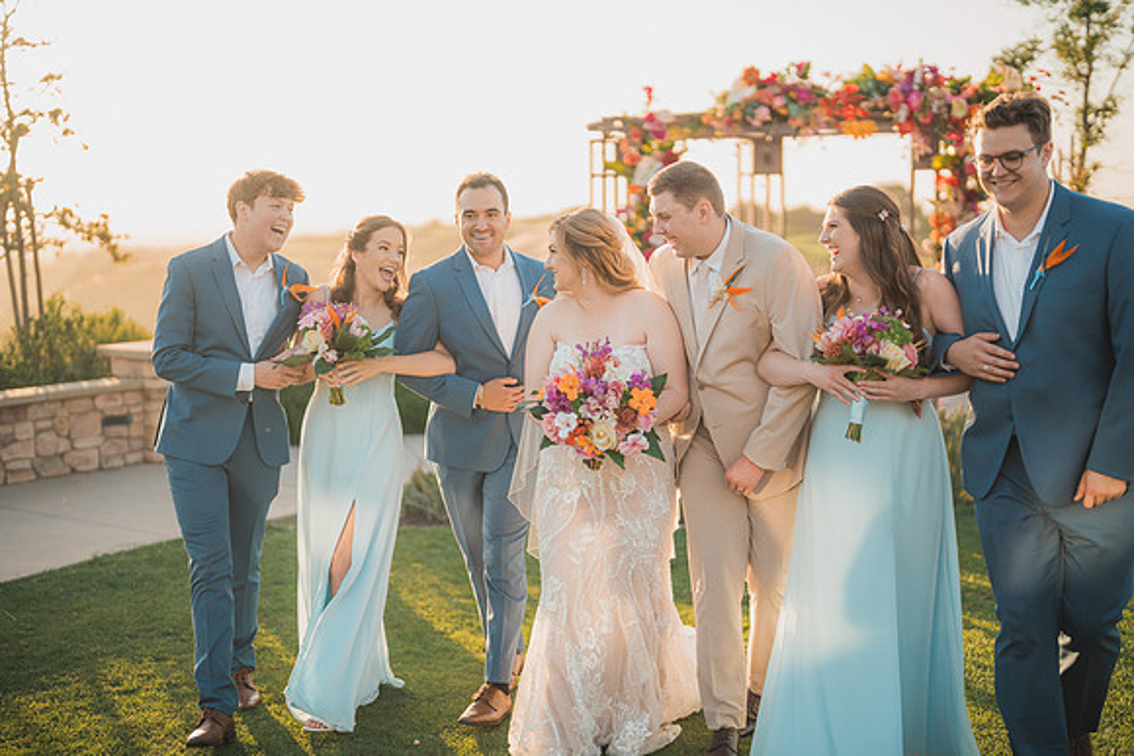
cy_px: 378
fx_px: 1575
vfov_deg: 27.0
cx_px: 567
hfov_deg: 39.6
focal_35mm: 50
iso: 200
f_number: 1.2
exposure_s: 1/3200
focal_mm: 50
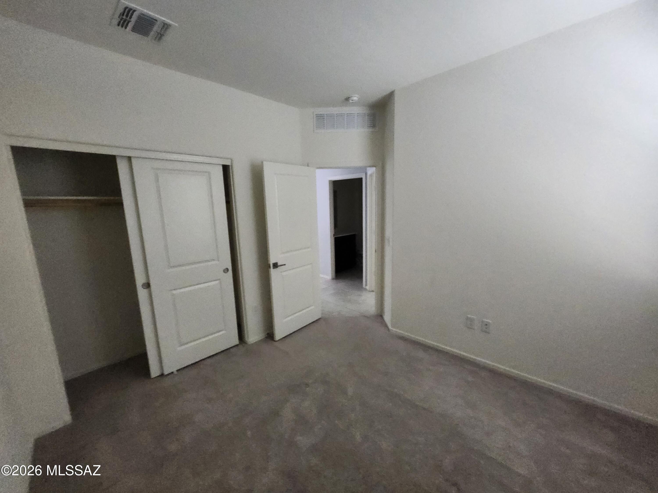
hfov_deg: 106.2
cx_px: 329
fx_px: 247
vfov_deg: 89.9
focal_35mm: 13
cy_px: 246
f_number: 2.2
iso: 640
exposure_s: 1/30
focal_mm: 1.74
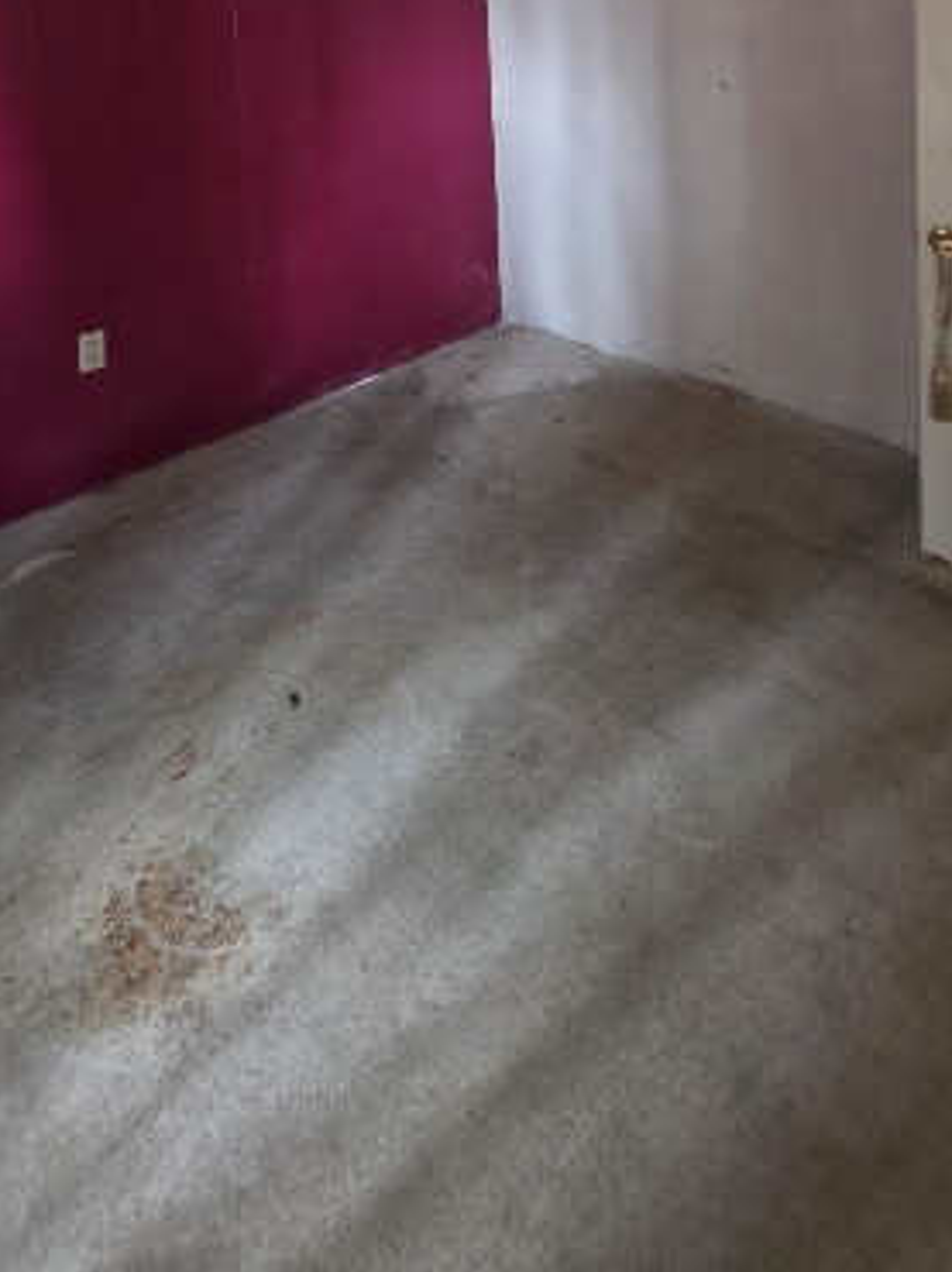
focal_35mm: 27
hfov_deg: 49.8
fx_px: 991
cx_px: 680
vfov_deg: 51.4
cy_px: -17
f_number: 1.9
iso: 1000
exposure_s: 1/40
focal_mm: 2.2
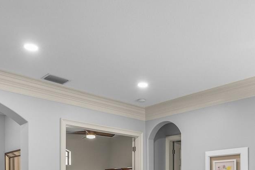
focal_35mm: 41
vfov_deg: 29.0
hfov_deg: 47.1
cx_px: 153
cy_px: 194
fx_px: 290
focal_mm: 16
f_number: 6.3
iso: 250
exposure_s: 1/2.5
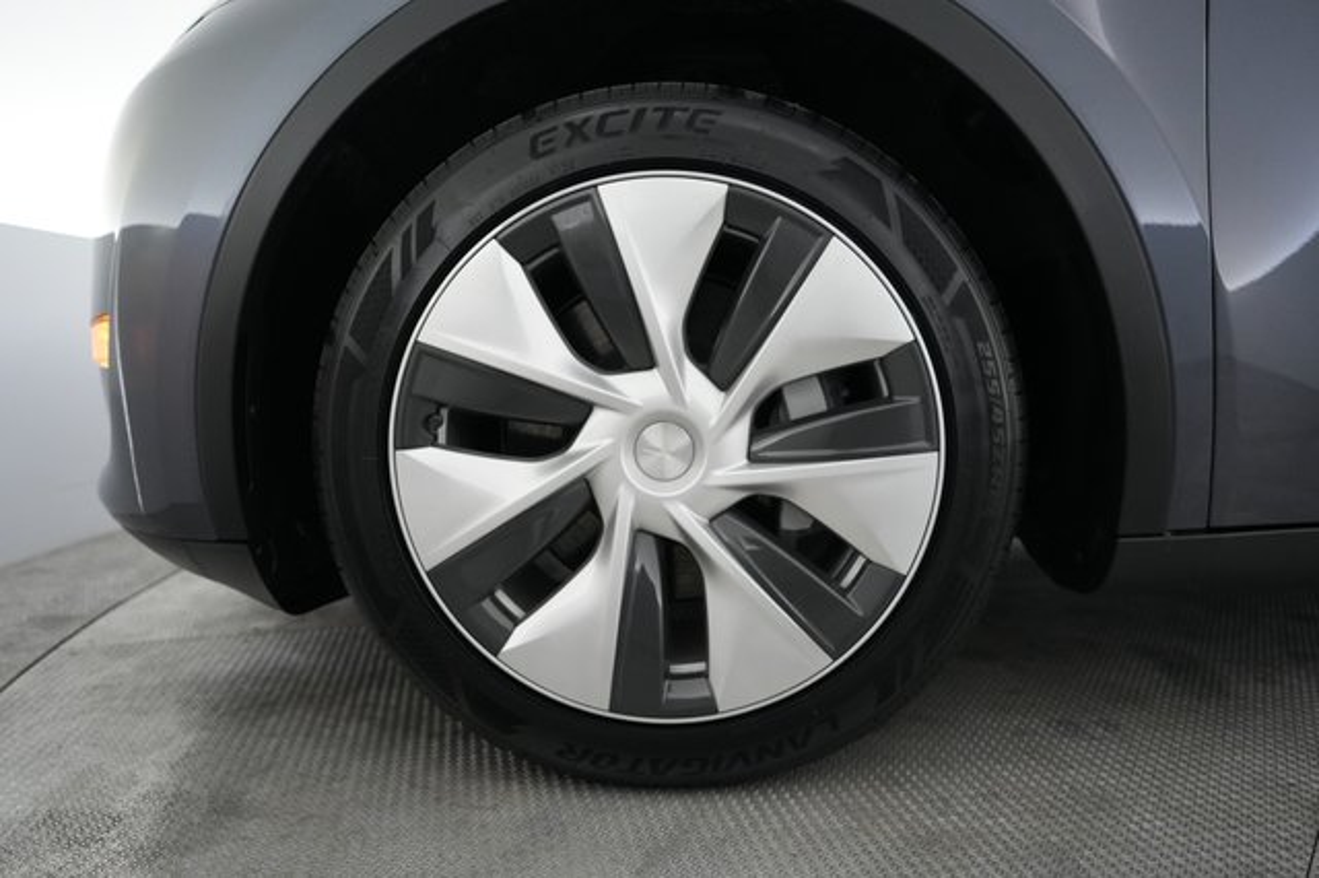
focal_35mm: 24
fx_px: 879
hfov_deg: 73.8
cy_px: 439
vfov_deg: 53.1
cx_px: 660
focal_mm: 24
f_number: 2.8
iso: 4000
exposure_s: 1/160
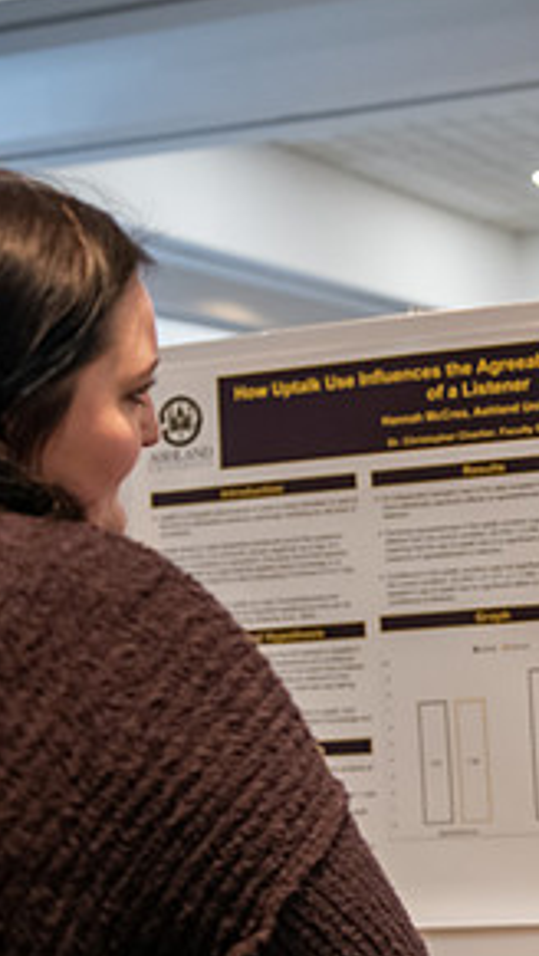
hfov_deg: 15.7
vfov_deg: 28.9
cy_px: 570
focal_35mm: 73
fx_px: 1852
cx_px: 716
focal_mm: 35
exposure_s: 1/200
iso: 2000
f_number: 2.8
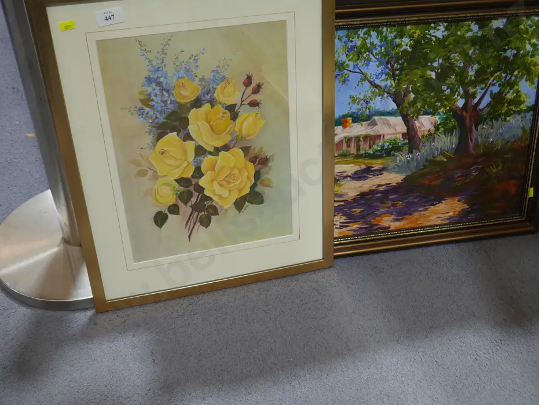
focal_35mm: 44
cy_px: 186
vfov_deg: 32.9
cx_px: 293
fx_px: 685
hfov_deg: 42.9
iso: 320
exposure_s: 1/60
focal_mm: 20
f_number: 4.5
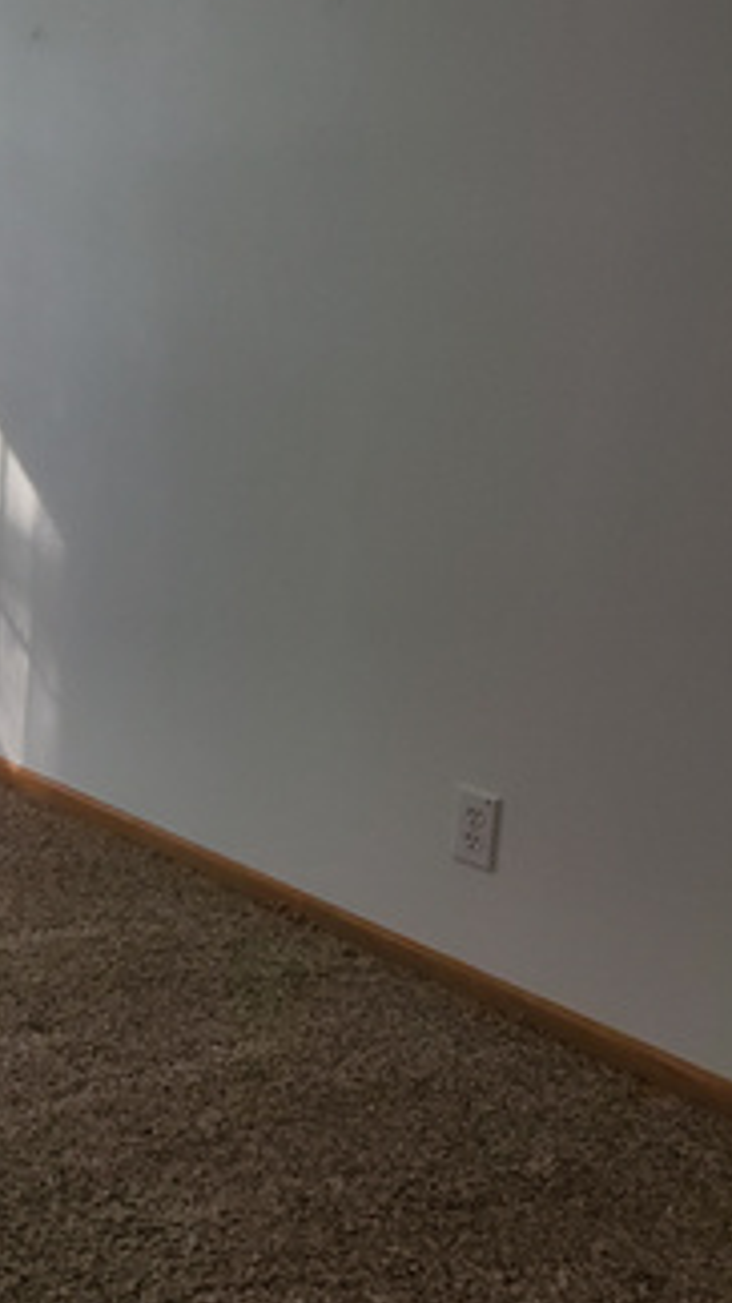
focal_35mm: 56
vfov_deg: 37.1
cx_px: -467
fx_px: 1934
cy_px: 515
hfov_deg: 18.2
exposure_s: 1/120
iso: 250
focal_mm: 4.3
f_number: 2.4
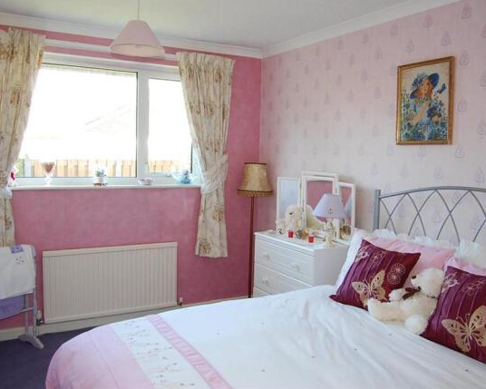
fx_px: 446
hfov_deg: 57.1
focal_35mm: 31
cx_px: 230
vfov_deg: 47.1
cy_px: 192
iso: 400
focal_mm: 18
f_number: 3.5
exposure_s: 1/60
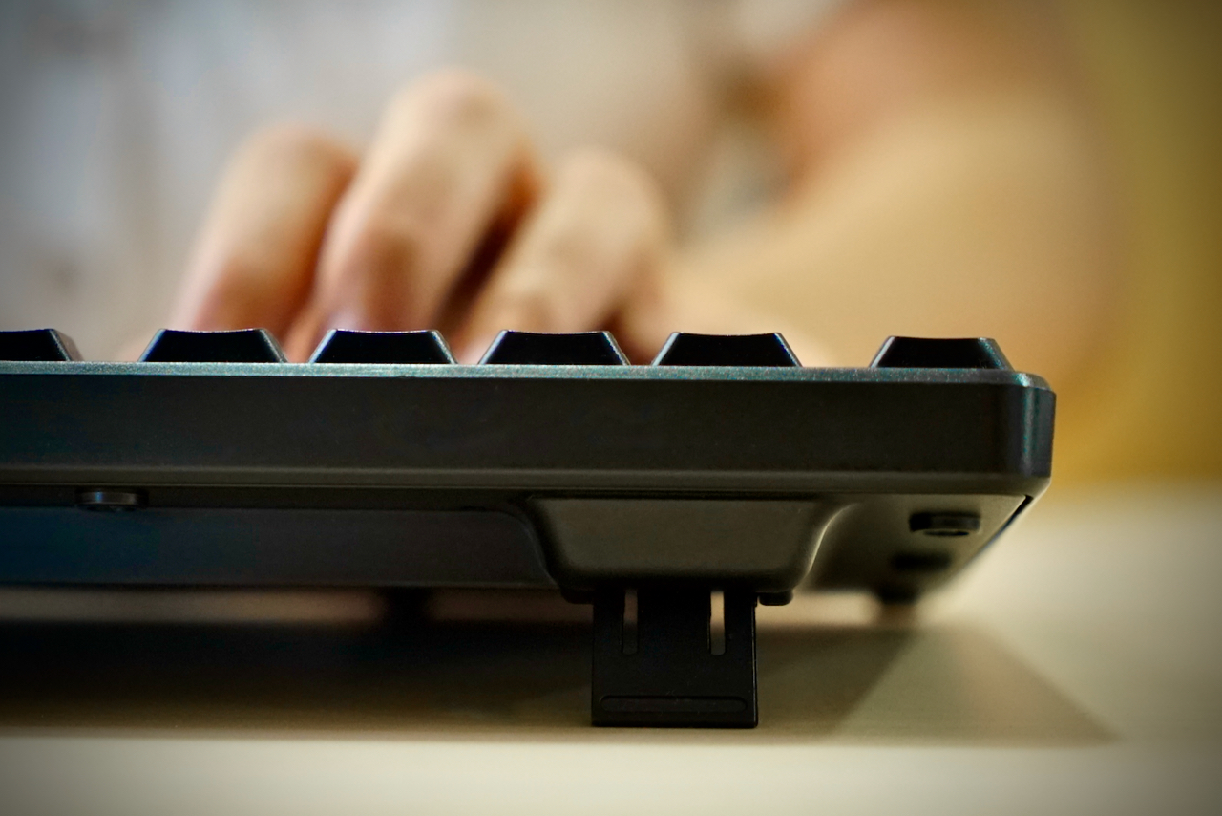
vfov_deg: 19.5
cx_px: 611
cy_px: 408
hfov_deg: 28.8
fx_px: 2376
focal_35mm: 70
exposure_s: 1/80
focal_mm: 70
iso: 4000
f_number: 4
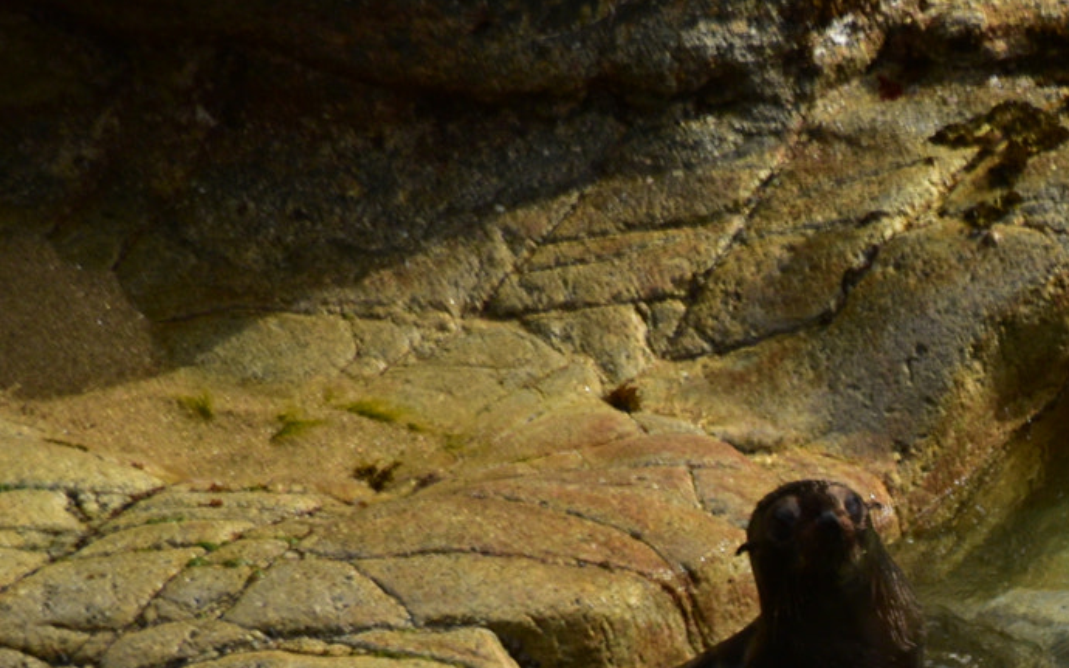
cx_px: 1301
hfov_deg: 3.3
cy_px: 895
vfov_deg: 2.1
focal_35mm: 635
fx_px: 18497
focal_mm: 140
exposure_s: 1/800
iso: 800
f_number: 8
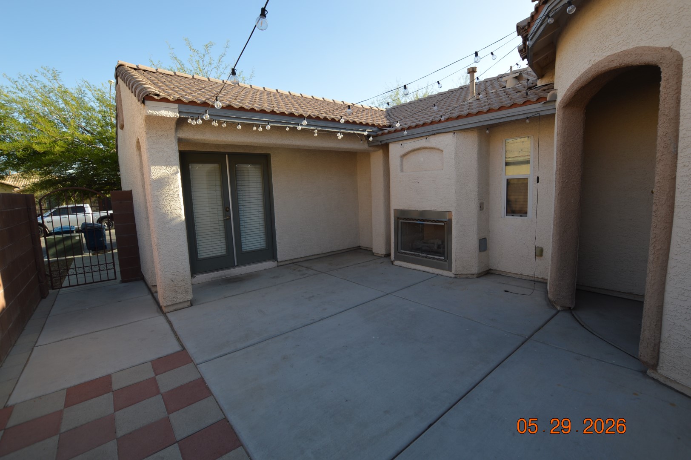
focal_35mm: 15
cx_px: 346
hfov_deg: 100.4
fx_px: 288
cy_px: 230
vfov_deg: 77.2
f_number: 5.6
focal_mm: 10
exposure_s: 1/125
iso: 100
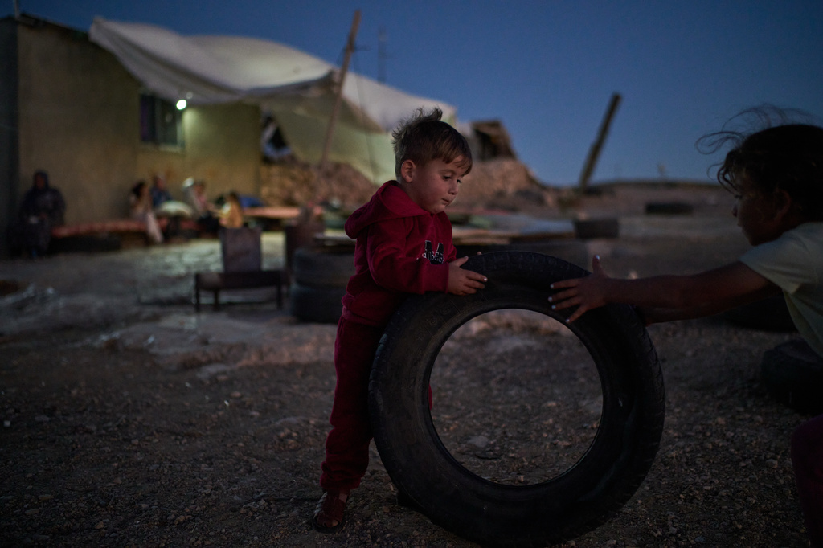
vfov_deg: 37.8
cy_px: 274
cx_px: 412
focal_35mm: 35
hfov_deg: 54.4
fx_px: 800
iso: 4000
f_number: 1.4
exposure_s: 1/320
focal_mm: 35
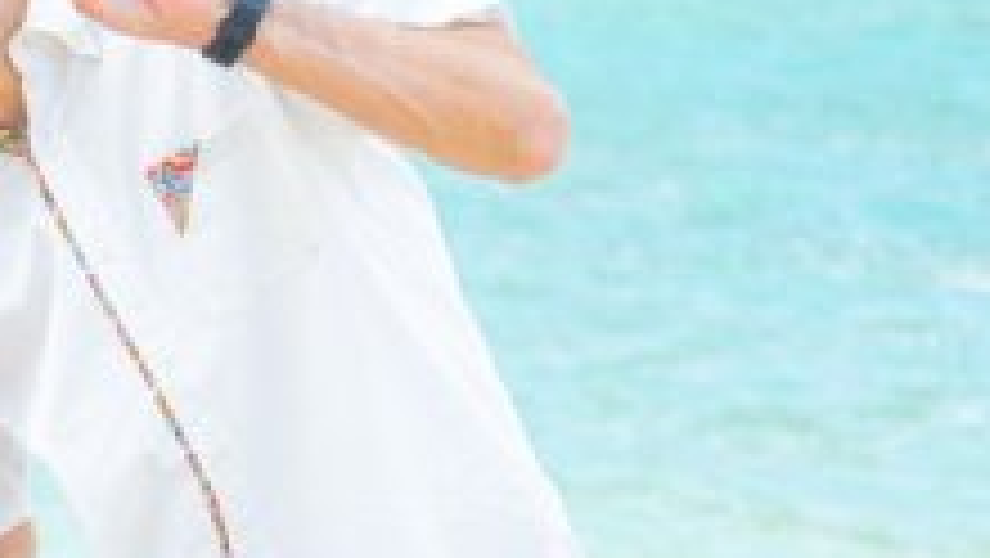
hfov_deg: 5.2
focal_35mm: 404
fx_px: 10610
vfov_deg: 3.0
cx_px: -1138
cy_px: 767
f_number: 4
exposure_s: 1/320
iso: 200
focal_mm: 85
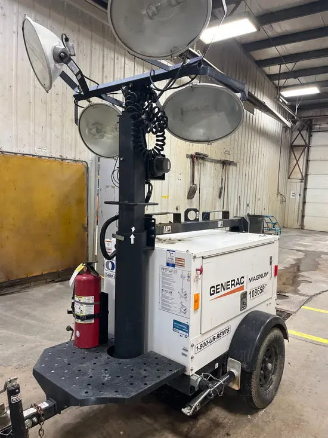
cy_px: 219
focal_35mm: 26
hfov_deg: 53.1
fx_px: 328
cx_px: 164
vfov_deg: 67.3
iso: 200
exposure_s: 1/60
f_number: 1.6
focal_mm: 5.1
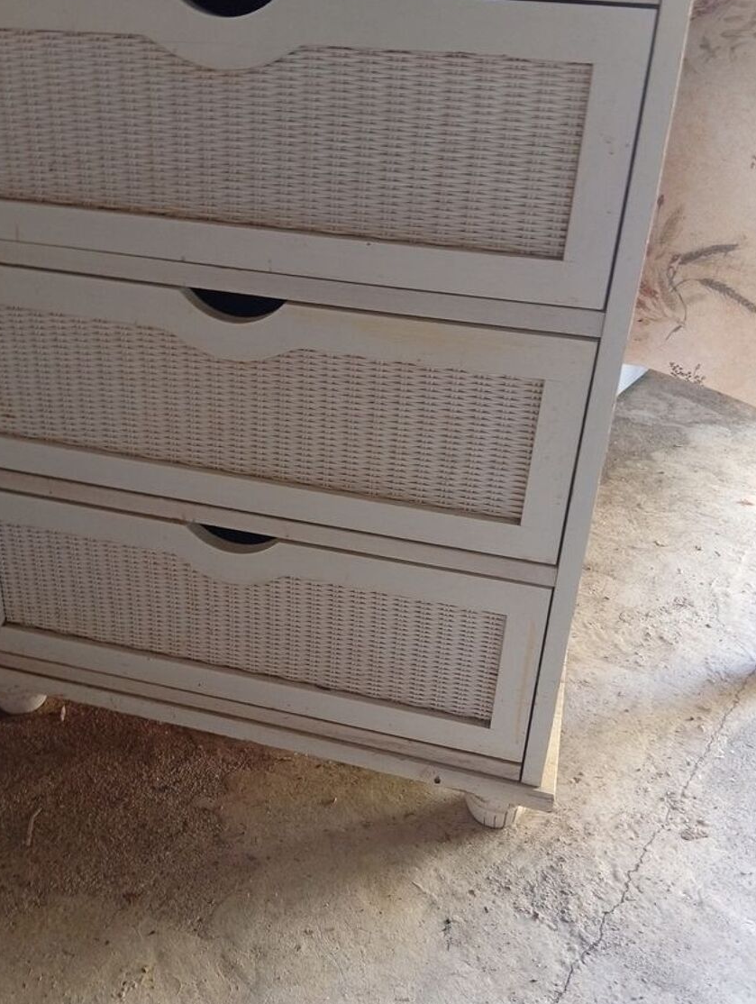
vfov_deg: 58.3
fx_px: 900
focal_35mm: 31
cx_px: 341
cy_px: 512
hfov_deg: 45.5
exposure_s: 1/20
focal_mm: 3.96
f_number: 1.8
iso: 659
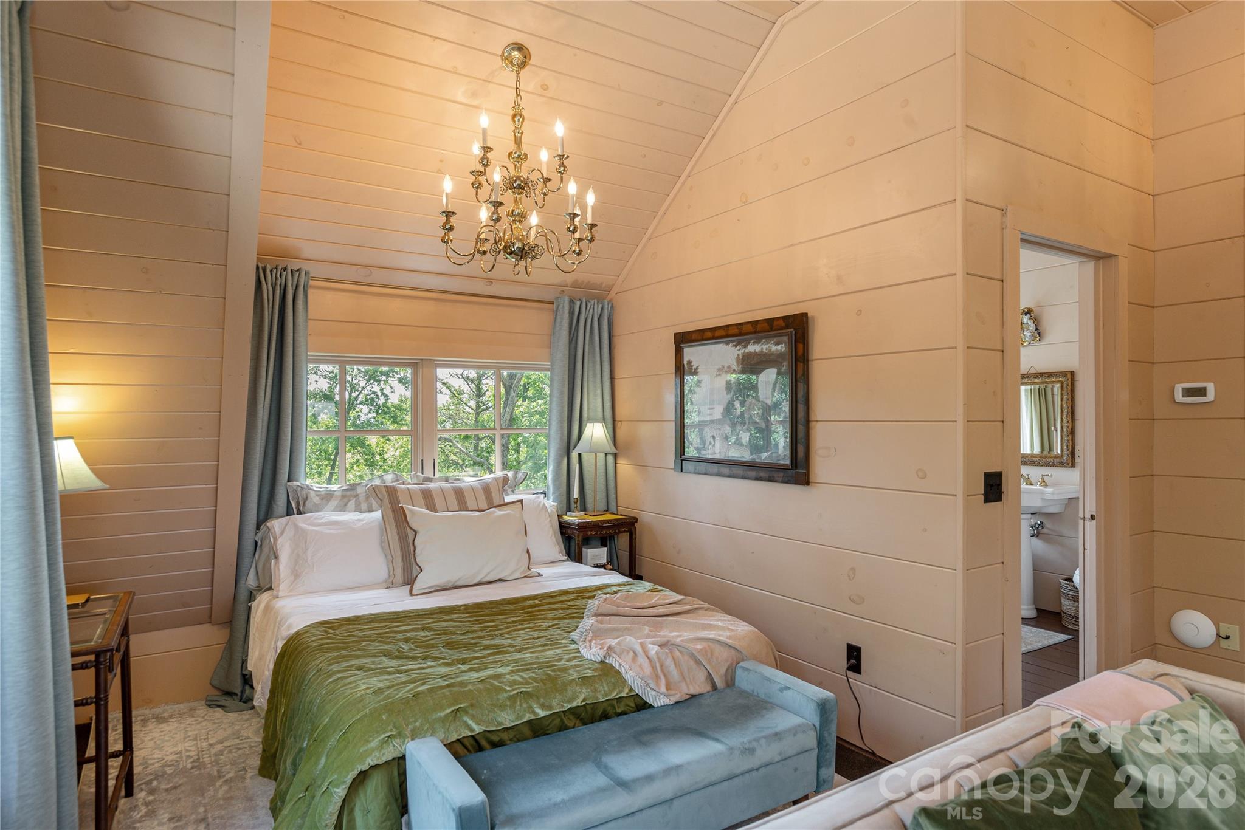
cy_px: 415
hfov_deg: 84.0
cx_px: 622
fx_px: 692
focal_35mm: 20
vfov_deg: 61.9
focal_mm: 20
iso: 320
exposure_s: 1/60
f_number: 7.1
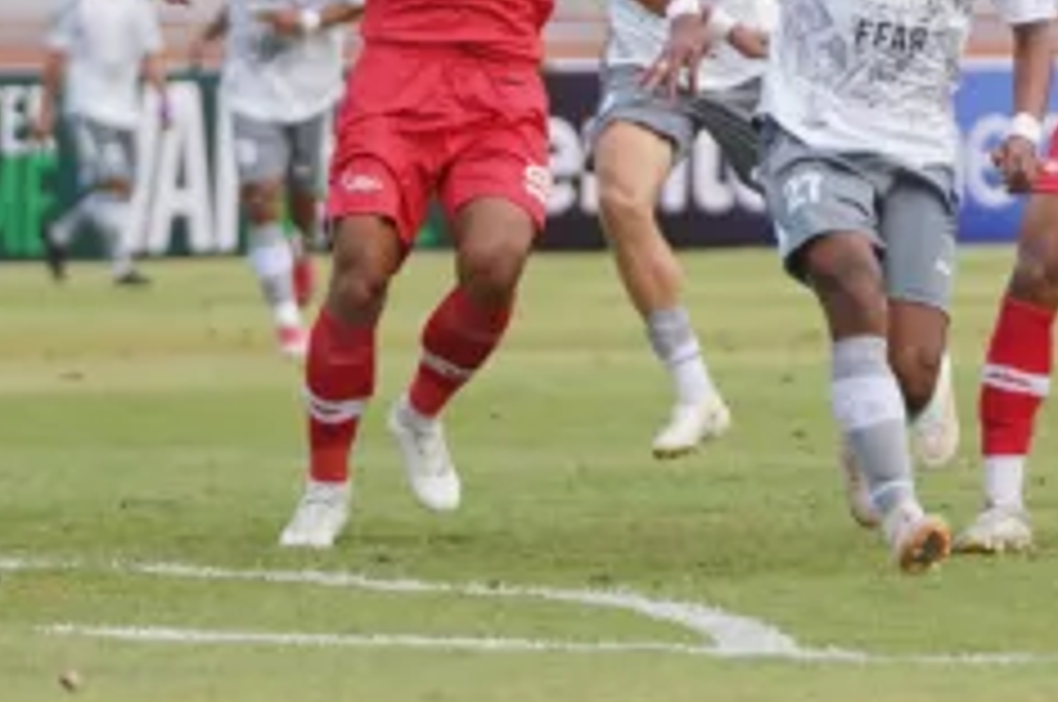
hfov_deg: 3.3
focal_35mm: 619
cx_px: 869
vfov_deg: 2.2
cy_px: -29
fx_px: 18167
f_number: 2.8
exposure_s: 1/1250
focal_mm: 142
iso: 200
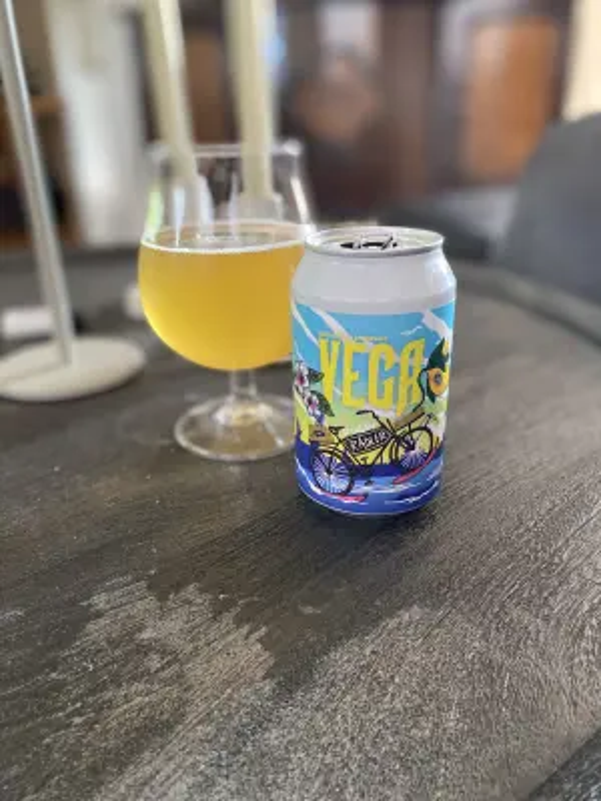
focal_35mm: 26
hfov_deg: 53.1
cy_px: 400
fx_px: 602
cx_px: 300
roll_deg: +0.9
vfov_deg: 67.3
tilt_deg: -24.7
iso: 400
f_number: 1.8
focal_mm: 4.25
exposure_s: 1/60
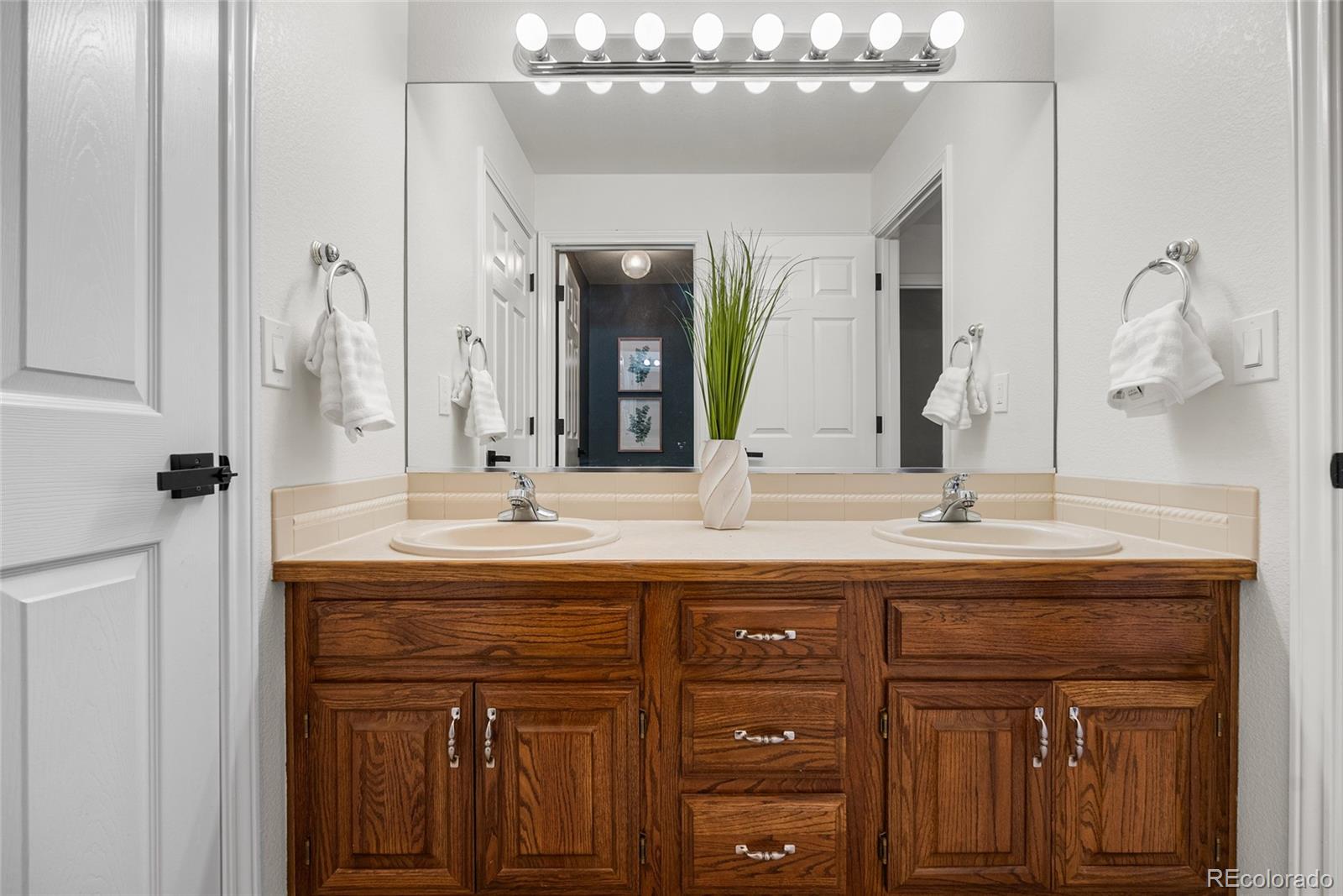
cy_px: 448
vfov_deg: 73.8
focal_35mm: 16
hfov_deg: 96.7
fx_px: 597
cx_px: 672
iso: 200
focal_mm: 16
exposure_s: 1/160
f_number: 8
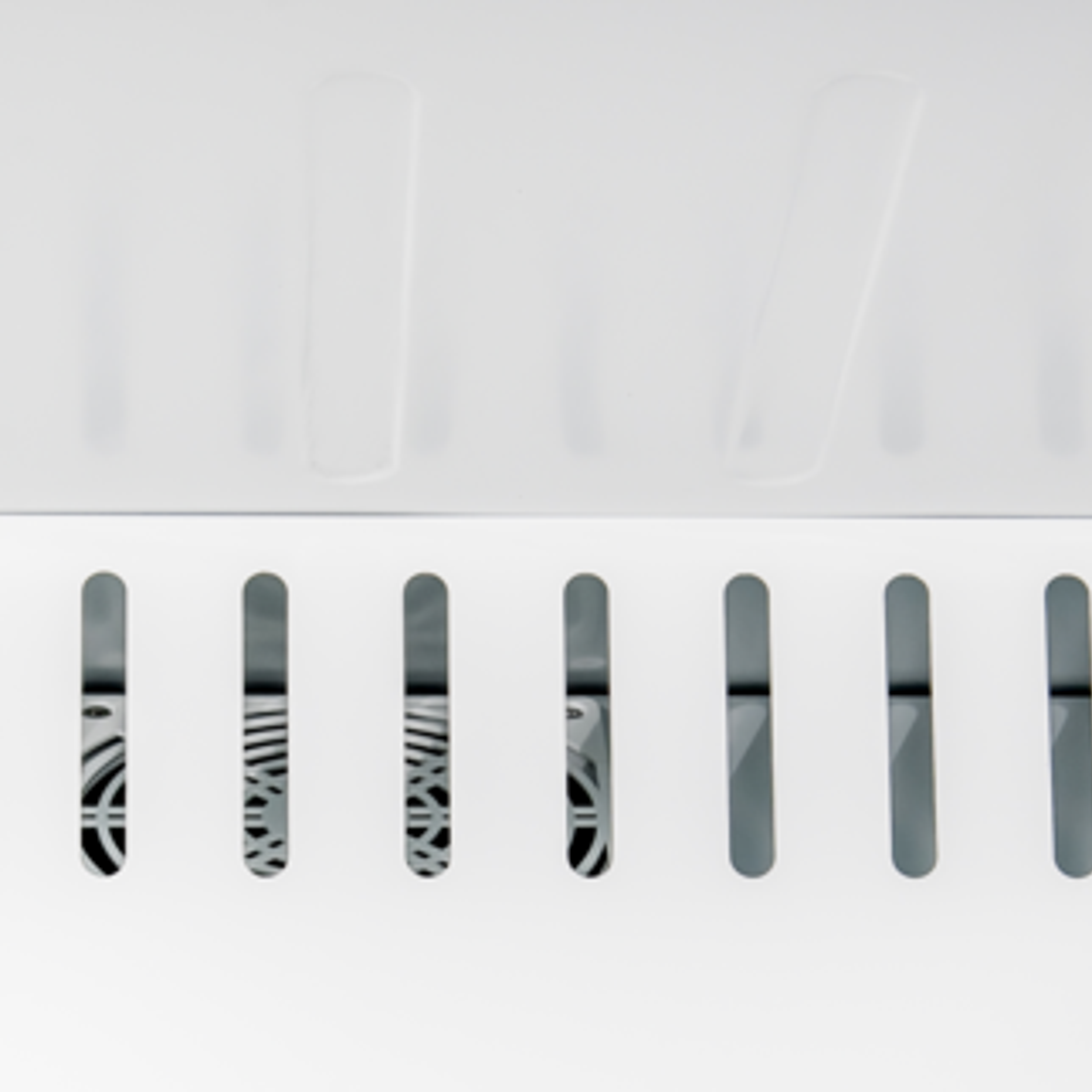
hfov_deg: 12.9
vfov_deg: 12.7
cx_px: 326
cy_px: 1134
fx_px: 4818
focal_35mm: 135
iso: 100
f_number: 11
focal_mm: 40
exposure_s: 1/60
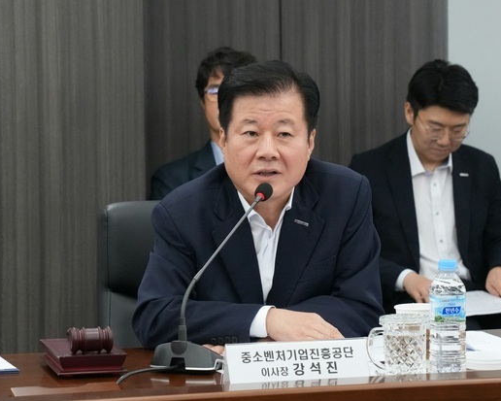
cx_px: 261
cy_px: 202
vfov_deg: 19.2
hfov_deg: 23.8
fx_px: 1186
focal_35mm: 80
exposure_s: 1/125
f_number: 5.6
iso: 3200
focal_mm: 70
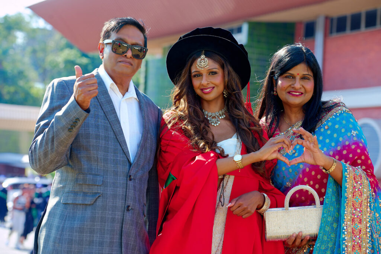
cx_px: 190
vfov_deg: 13.4
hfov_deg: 20.0
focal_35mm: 102
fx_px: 1080
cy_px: 127
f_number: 5
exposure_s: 1/320
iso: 400
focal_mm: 102
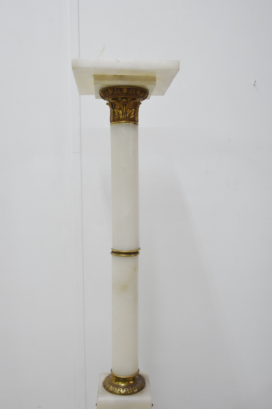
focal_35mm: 34
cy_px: 204
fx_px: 391
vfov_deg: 55.1
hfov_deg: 38.4
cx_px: 136
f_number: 5
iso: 800
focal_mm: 23
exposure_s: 1/100
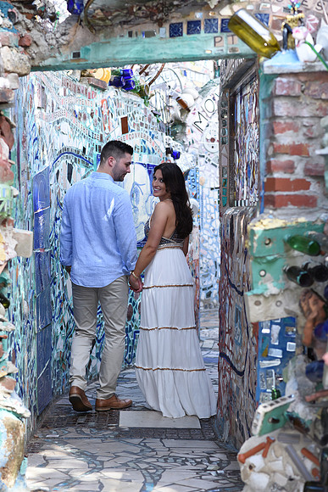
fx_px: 1161
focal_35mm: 85
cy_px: 246
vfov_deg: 23.9
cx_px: 164
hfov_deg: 16.1
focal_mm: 85
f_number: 4
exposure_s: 1/200
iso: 320
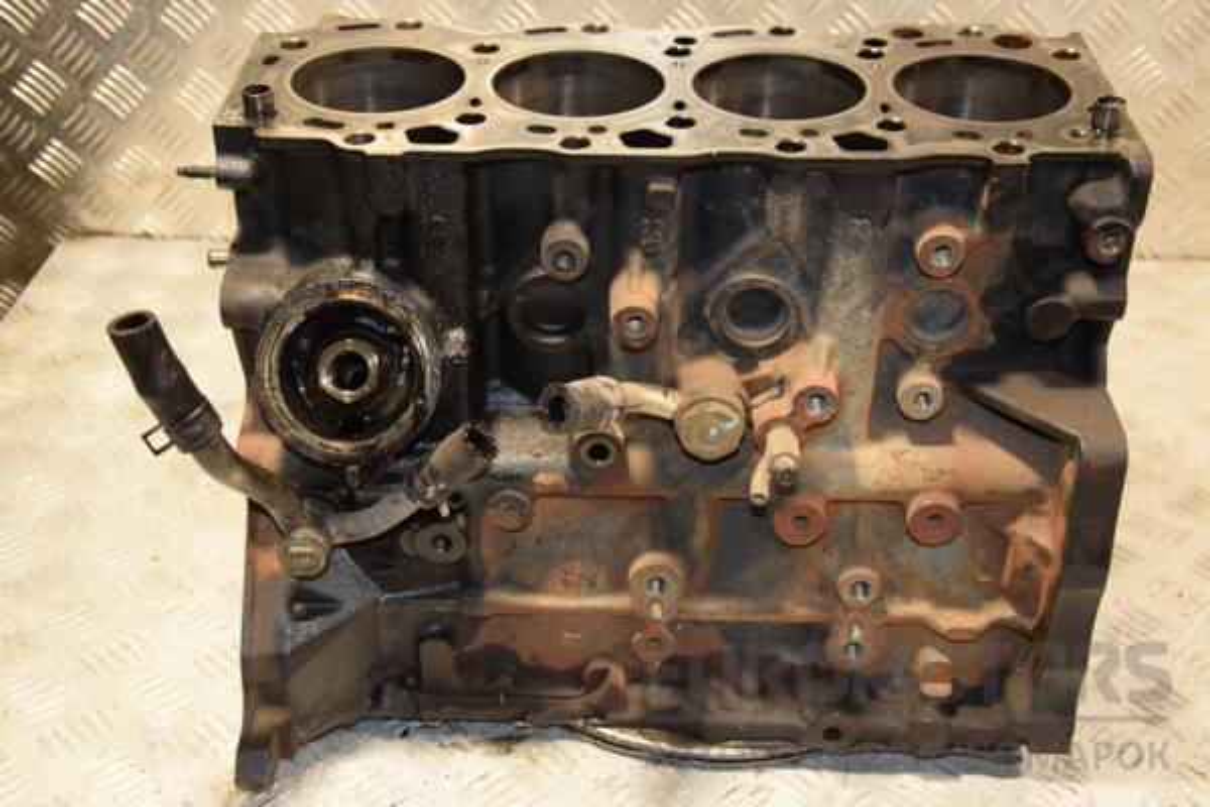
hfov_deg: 38.9
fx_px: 1714
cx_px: 605
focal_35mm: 51
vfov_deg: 26.5
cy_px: 404
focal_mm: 34
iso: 800
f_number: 5
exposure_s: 1/100
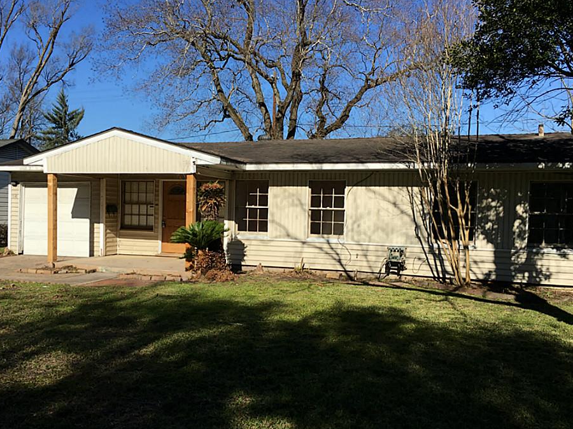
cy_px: 231
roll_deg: -1.9
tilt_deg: -1.5
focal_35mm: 33
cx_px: 259
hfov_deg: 55.3
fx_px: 546
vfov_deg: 42.9
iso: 25
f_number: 2.2
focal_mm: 4.15
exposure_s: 1/2137
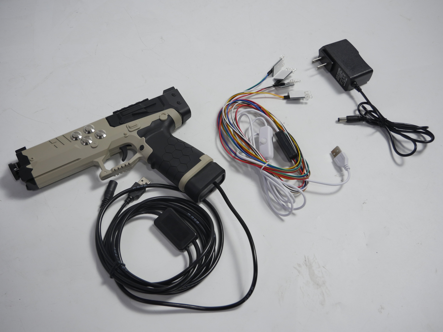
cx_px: 222
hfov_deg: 46.8
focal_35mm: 40
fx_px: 512
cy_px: 166
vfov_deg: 36.0
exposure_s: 1/60
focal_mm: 20
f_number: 4.1
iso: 250
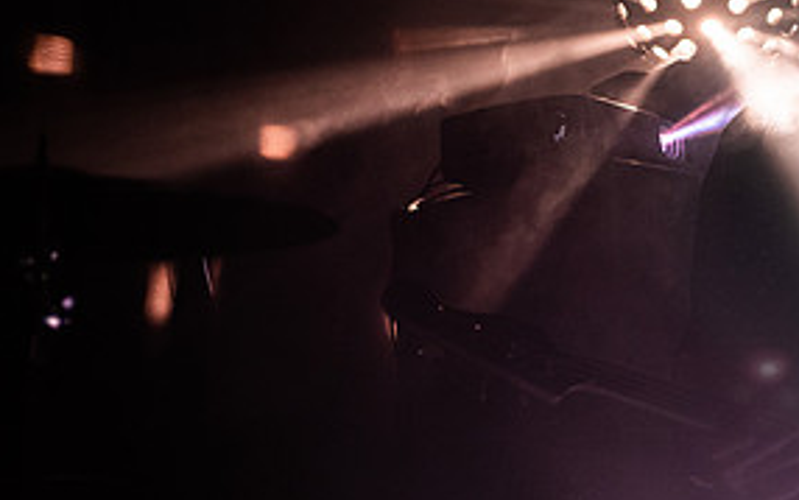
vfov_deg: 10.2
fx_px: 2788
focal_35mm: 128
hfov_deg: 16.1
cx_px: 696
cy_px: 183
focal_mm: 62
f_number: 3.2
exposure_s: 1/200
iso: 2000
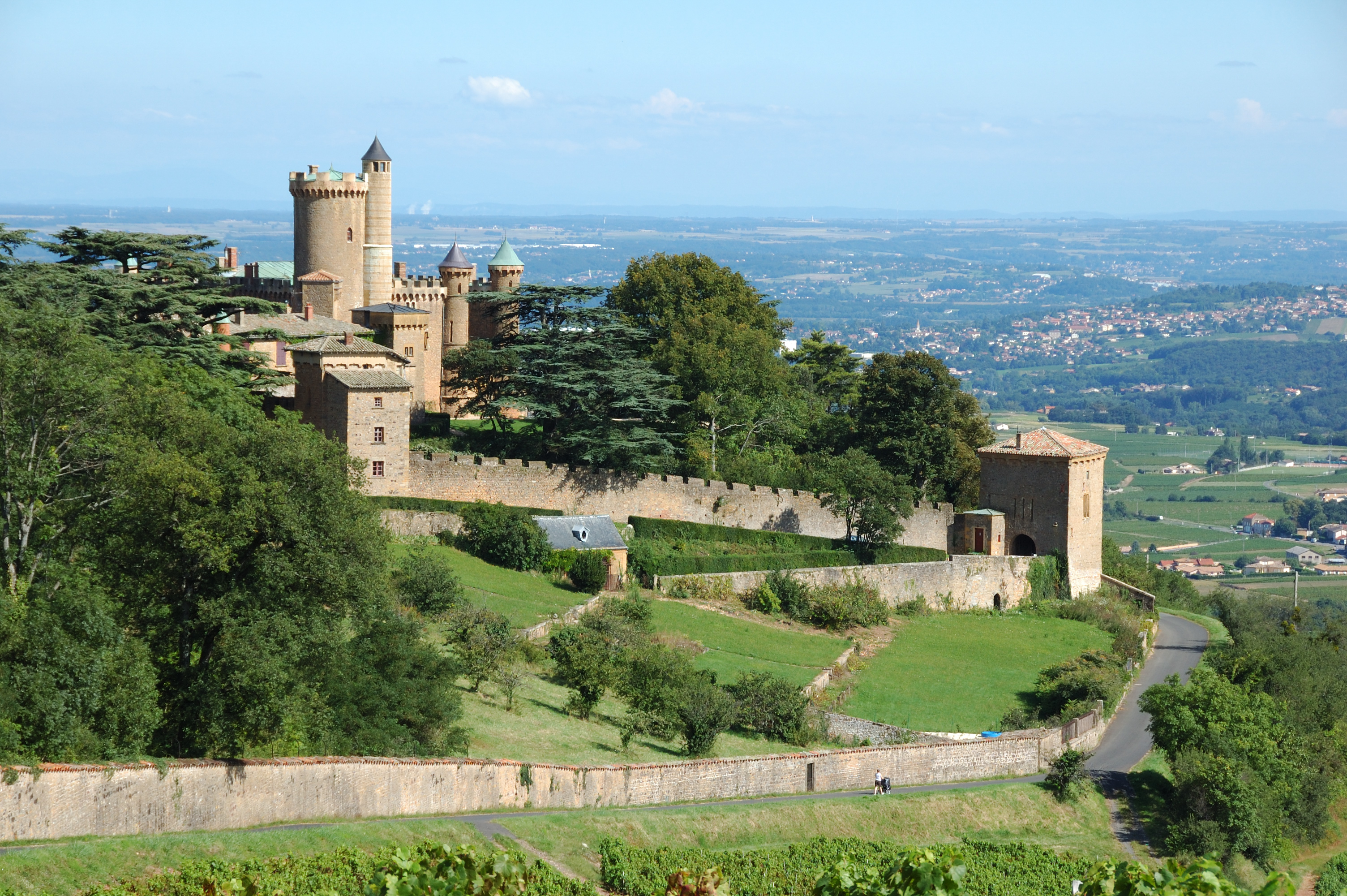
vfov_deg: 11.1
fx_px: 4598
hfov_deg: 16.7
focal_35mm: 123
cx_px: 674
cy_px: 448
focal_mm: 82
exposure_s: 1/320
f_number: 11
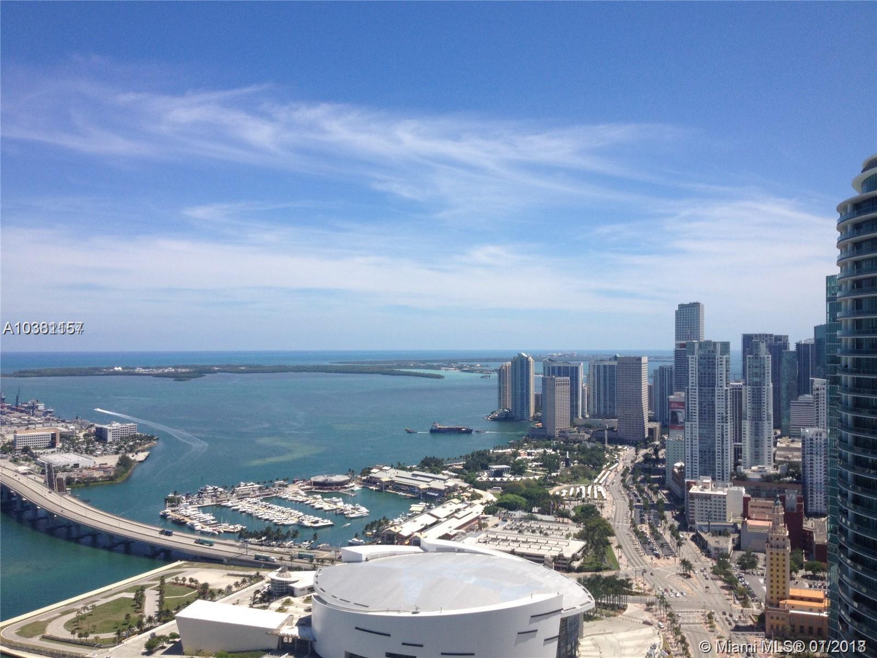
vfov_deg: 40.7
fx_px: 887
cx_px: 438
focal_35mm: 35
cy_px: 329
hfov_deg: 52.6
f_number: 2.4
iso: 64
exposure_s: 1/2513
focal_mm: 4.28
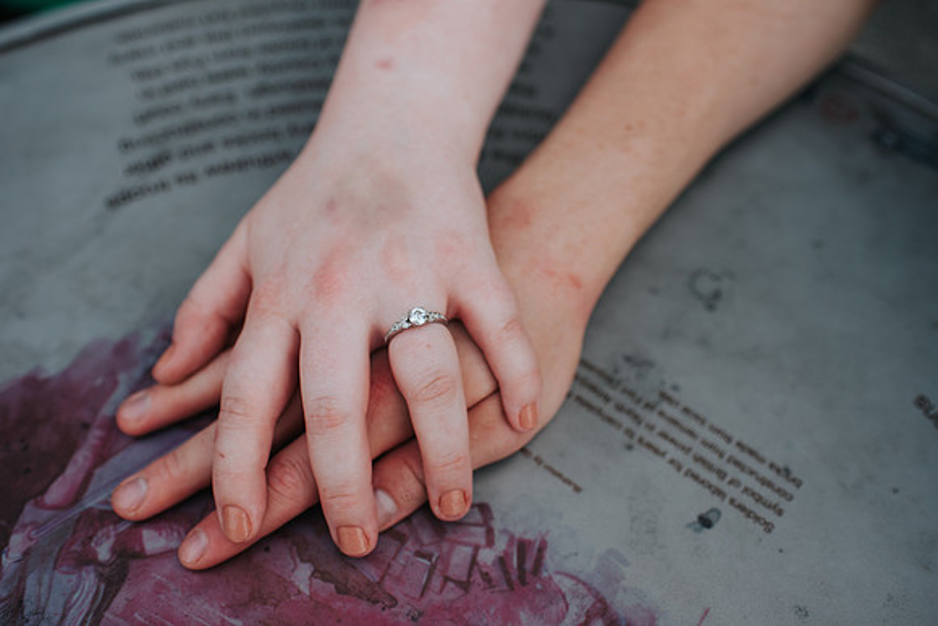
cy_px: 313
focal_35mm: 35
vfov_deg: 37.9
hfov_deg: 54.4
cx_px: 469
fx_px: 912
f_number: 3.2
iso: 250
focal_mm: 35
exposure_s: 1/800
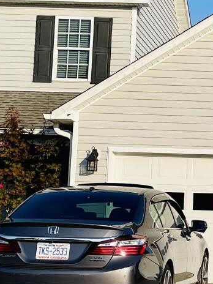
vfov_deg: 17.6
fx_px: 919
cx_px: 308
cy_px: 154
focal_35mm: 112
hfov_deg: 12.6
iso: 50
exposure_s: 1/5618
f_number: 1.6
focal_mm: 5.1
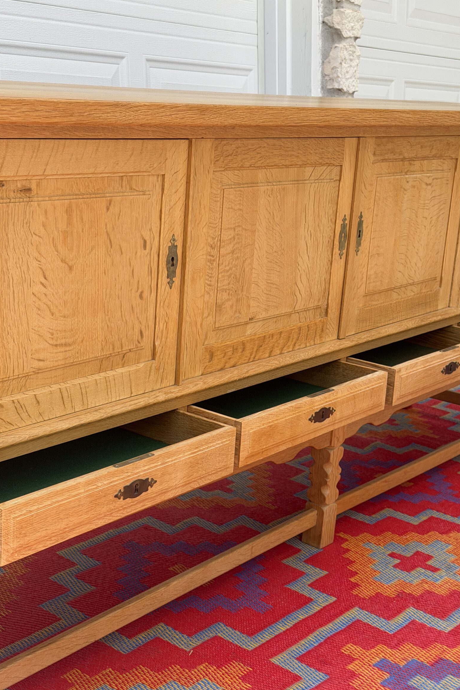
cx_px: 264
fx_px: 1054
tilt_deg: -10.4
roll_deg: +1.3
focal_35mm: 55
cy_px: 365
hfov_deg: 24.6
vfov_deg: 36.2
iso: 64
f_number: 1.78
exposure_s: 1/1185
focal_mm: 6.76
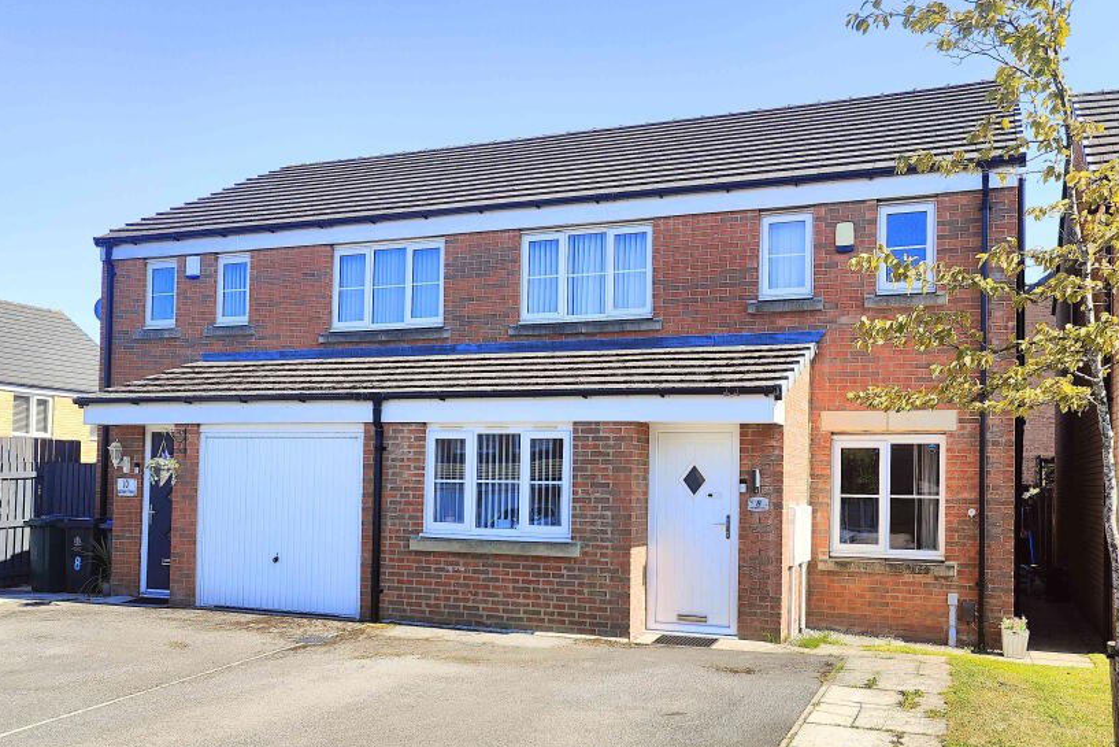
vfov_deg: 43.2
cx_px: 608
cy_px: 477
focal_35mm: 30
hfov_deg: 61.8
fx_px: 933
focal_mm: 6.06
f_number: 1.8
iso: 50
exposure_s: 1/1146
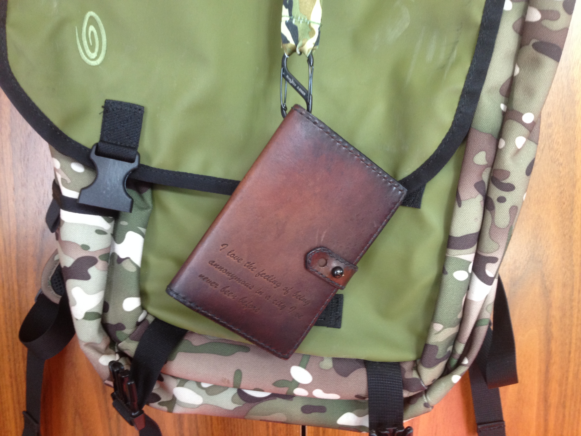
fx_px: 587
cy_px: 218
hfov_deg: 52.6
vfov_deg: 40.7
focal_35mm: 35
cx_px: 290
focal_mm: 4.28
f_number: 2.4
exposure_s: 1/20
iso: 100
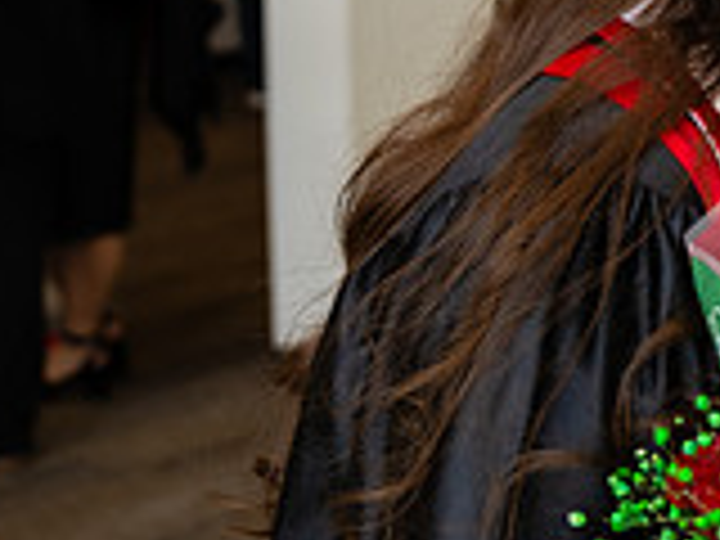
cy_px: -89
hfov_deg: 14.9
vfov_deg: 11.6
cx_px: 958
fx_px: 2621
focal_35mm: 126
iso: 125
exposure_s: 1/125
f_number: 2.8
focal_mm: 27
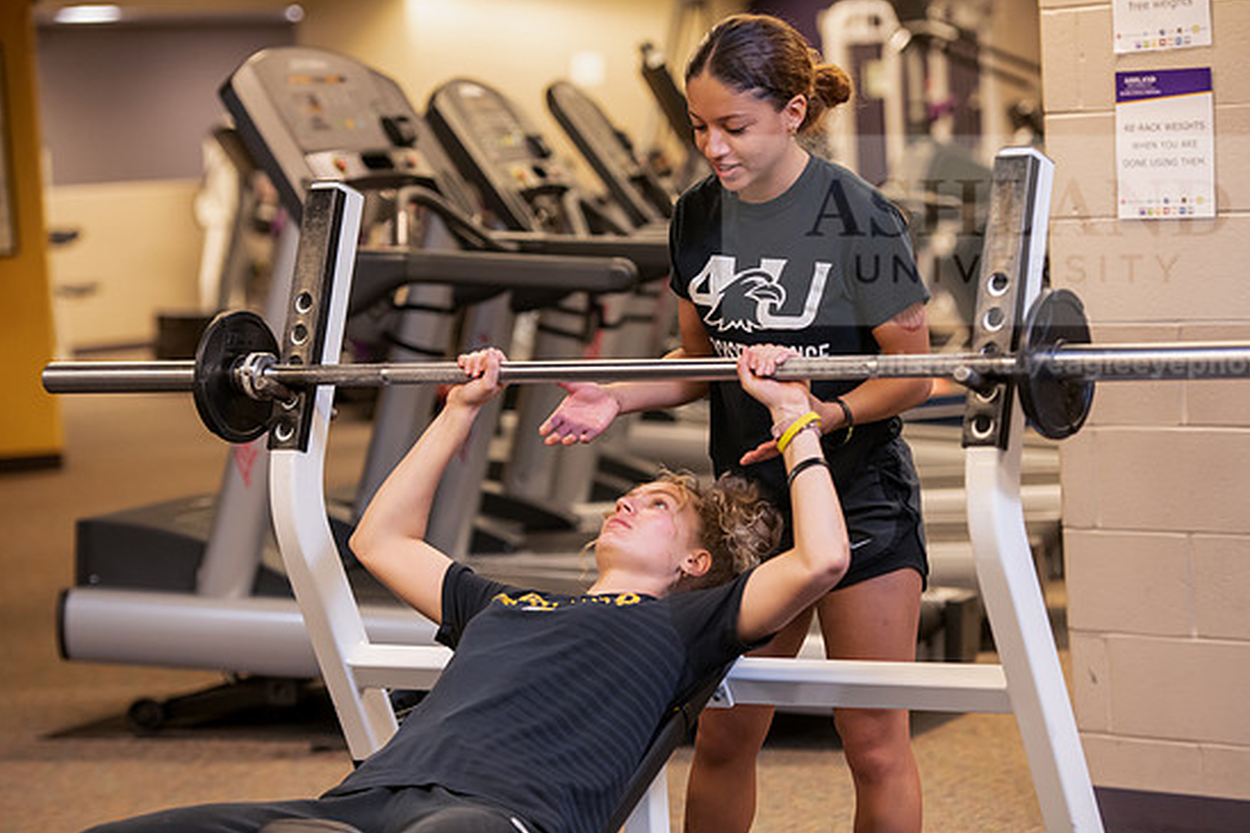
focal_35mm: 111
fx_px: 3854
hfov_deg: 18.4
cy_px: 411
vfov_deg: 12.3
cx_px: 653
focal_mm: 105
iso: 1000
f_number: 3.2
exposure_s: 1/200
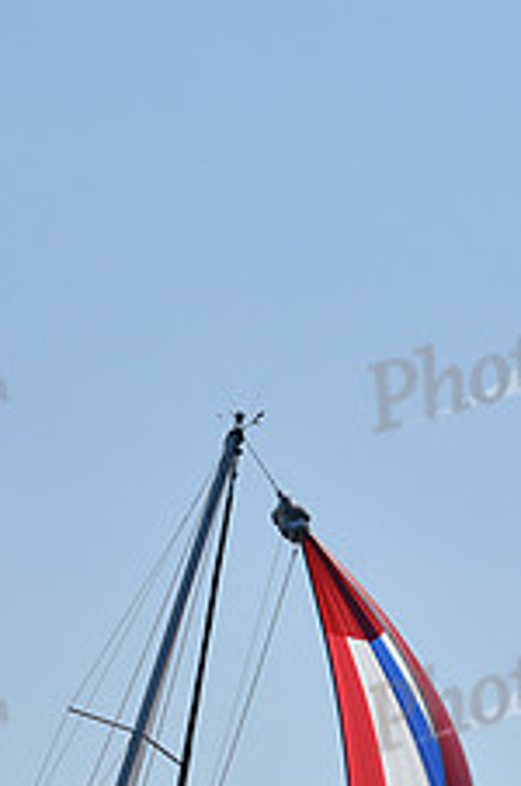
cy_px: 894
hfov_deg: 7.6
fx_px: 3919
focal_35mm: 180
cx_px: 189
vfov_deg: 11.3
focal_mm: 70
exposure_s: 1/2000
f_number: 8
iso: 250
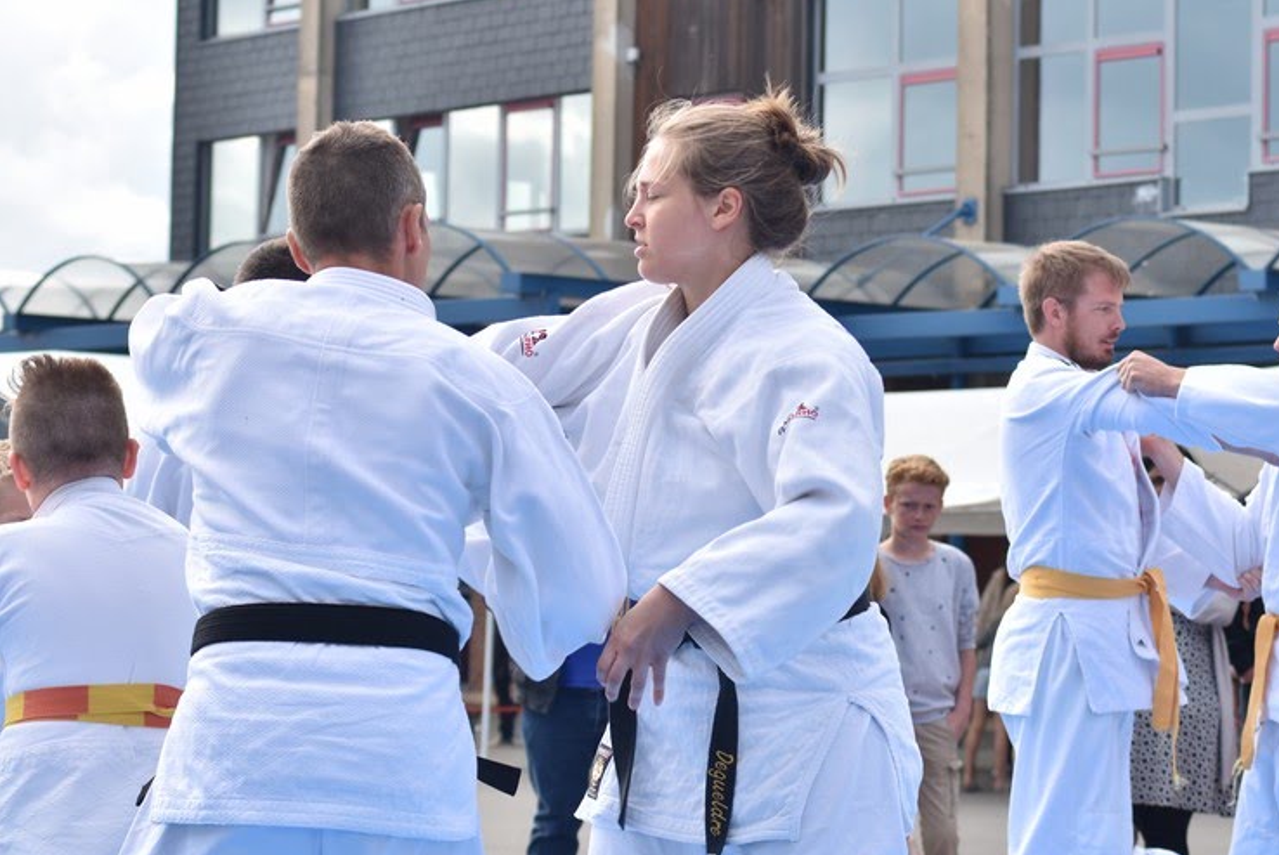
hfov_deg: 19.6
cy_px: 381
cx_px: 636
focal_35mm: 104
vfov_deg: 13.2
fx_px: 3697
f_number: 4.5
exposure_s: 1/500
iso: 100
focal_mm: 50
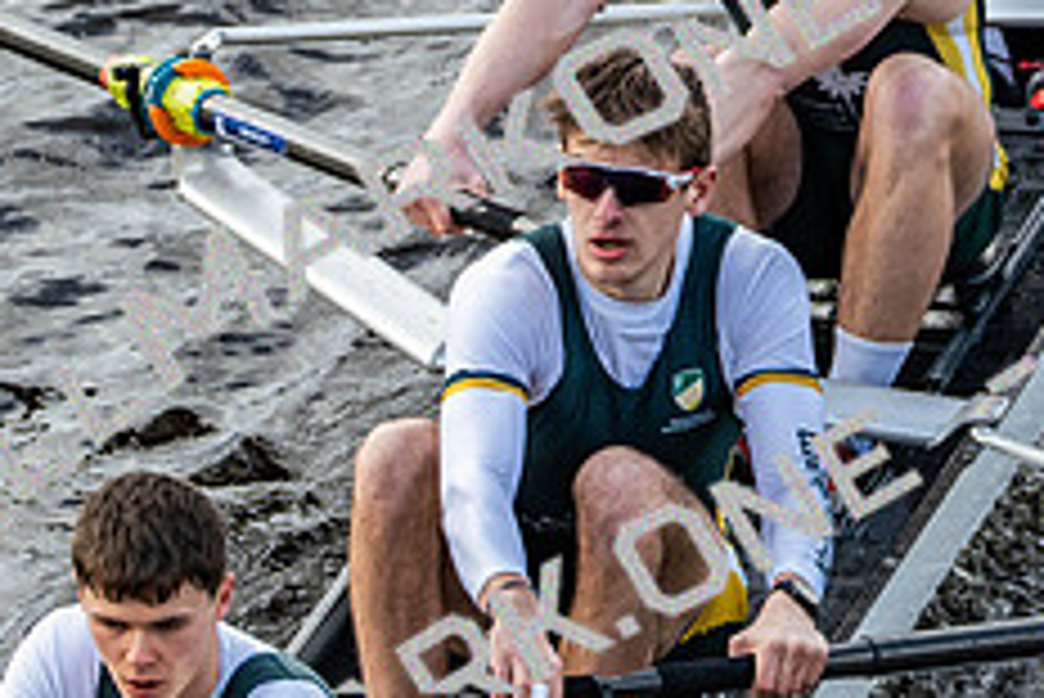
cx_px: 747
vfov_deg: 1.4
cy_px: -79
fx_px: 27653
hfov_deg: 2.2
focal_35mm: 953
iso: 1000
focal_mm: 382
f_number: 6.3
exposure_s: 1/1250
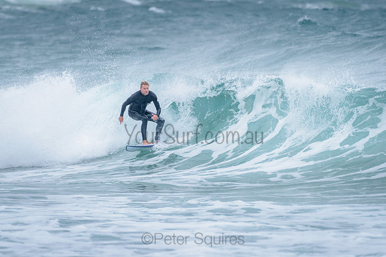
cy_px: 100
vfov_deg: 2.2
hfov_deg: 3.4
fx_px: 6576
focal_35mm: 613
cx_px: 149
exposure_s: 1/1250
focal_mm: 500
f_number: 5.6
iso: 640
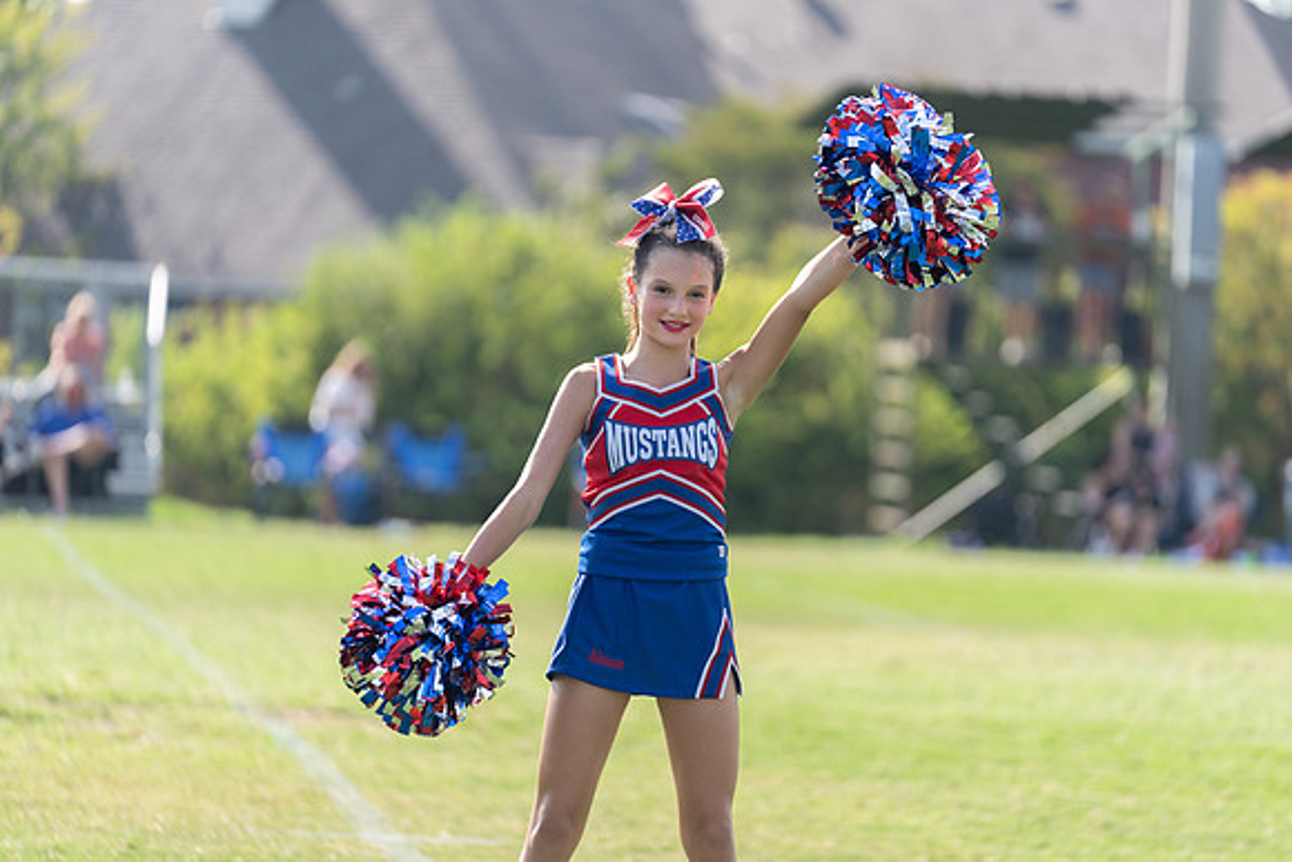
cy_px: 431
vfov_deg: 7.5
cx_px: 646
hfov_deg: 11.3
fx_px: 6533
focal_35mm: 182
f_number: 2.8
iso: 100
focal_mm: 182
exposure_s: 1/1250
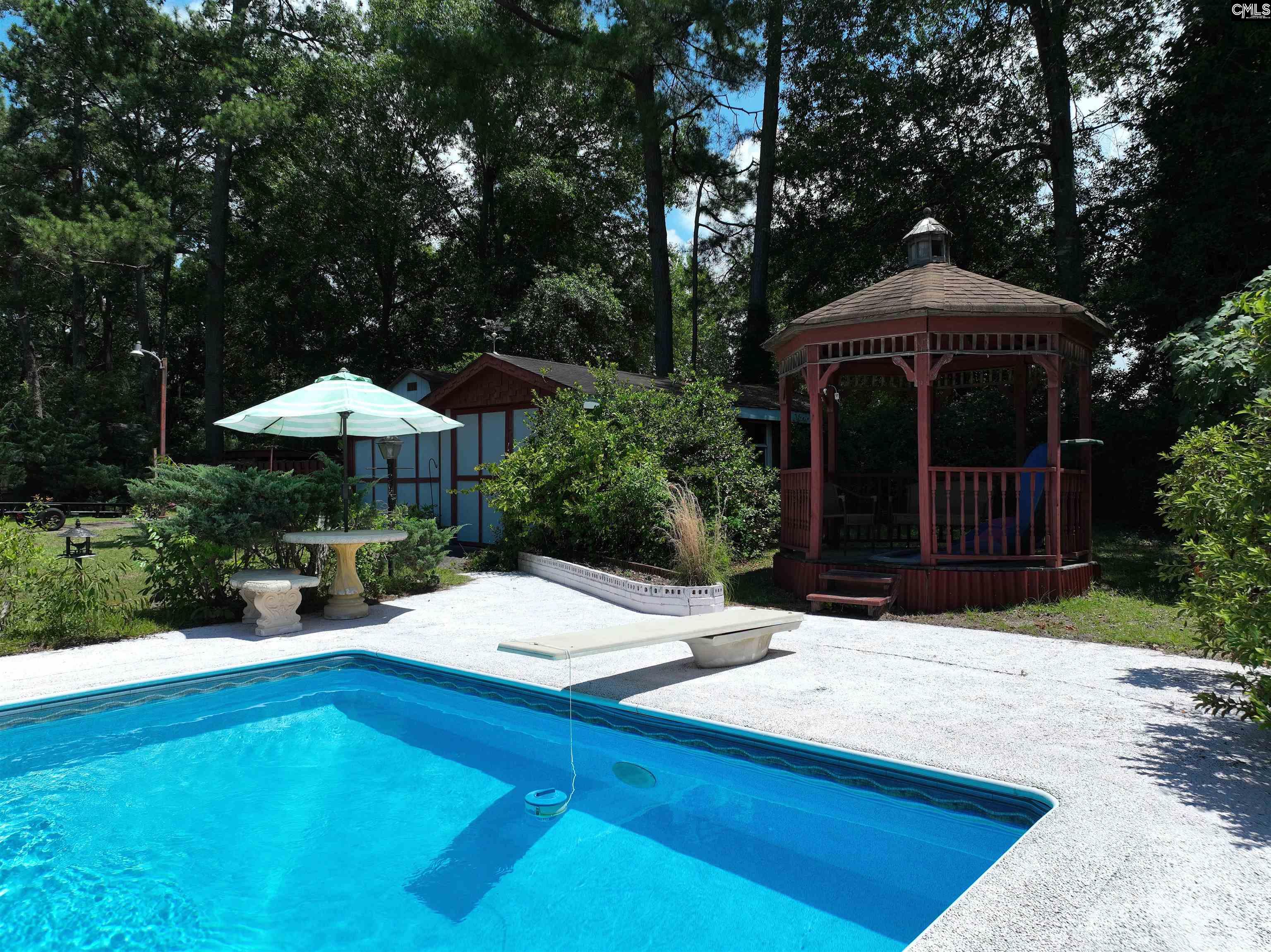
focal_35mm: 24
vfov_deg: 56.8
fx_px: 881
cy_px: 476
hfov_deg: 71.6
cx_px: 636
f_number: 2.8
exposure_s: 1/4000
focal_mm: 12.29
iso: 150
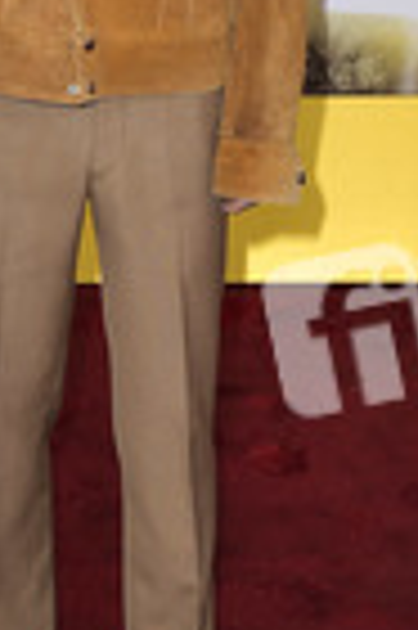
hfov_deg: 13.6
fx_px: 1746
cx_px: 88
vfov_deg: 20.1
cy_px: 86
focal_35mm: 100
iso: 320
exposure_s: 1/250
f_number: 6.3
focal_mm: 35
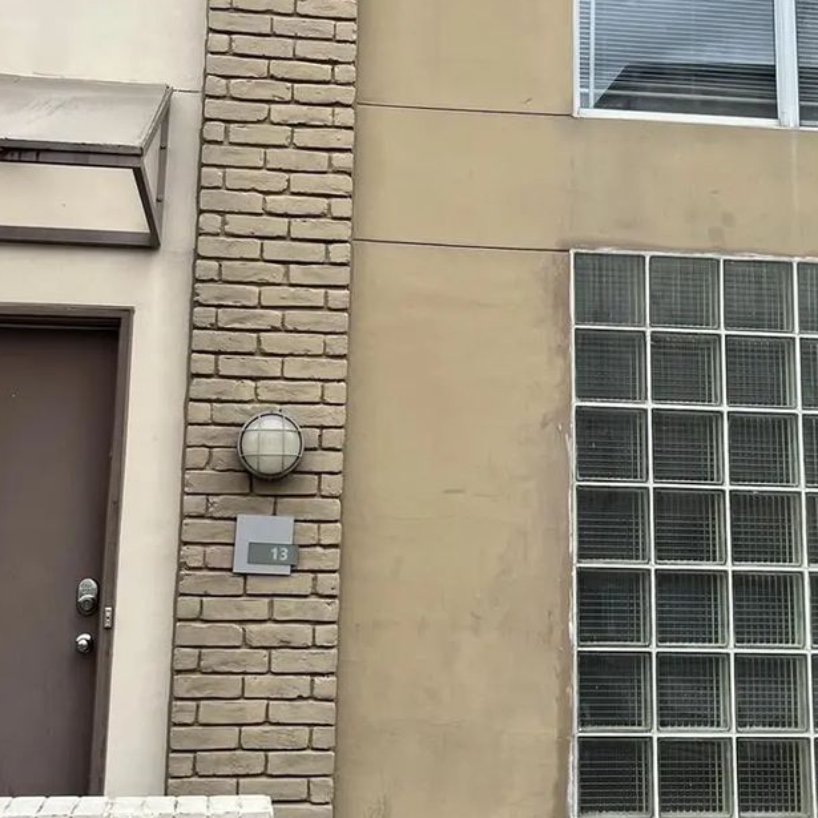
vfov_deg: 33.1
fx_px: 1363
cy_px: 283
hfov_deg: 33.4
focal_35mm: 51
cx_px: 416
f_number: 1.6
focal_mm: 5.1
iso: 50
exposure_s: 1/992
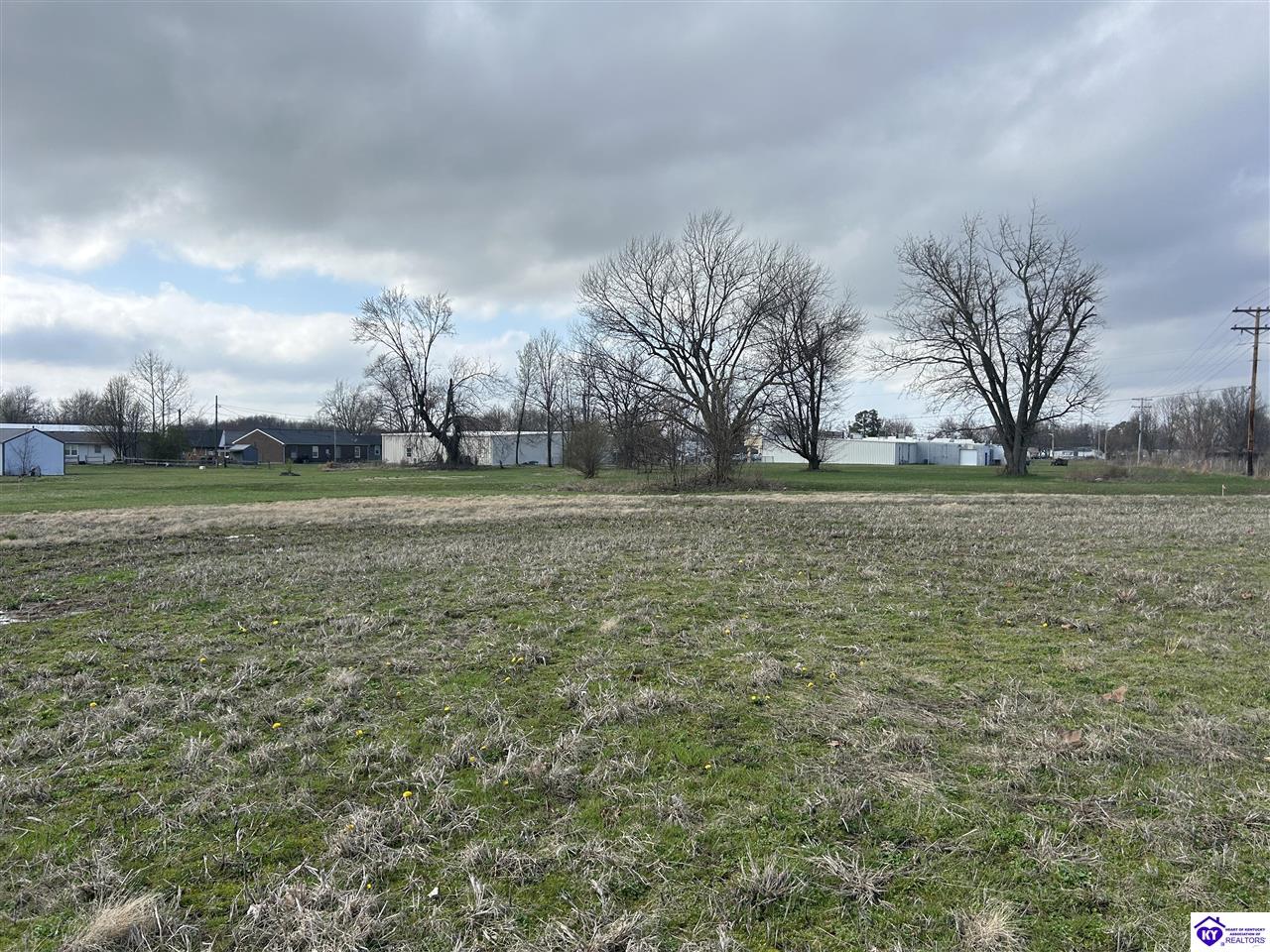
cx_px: 635
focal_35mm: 26
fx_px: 954
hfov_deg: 67.3
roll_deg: +0.0
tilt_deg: -1.0
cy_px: 476
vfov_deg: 53.1
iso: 50
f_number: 1.5
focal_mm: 5.7
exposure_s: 1/4115
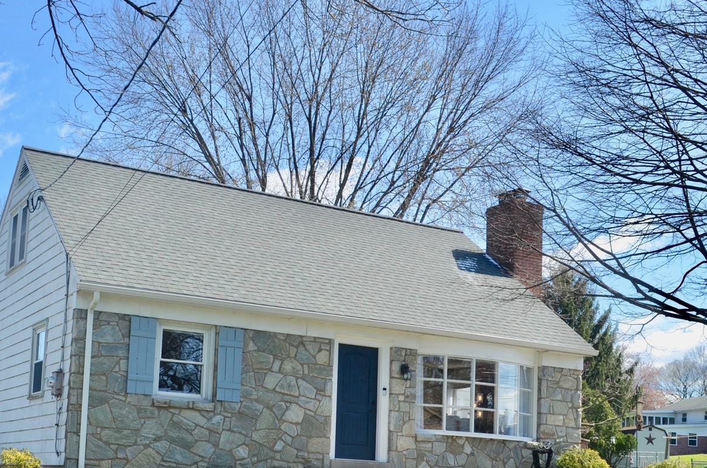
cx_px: 282
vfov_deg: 25.4
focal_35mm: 52
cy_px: 369
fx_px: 1019
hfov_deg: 38.1
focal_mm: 20
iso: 125
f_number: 8
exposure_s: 1/250
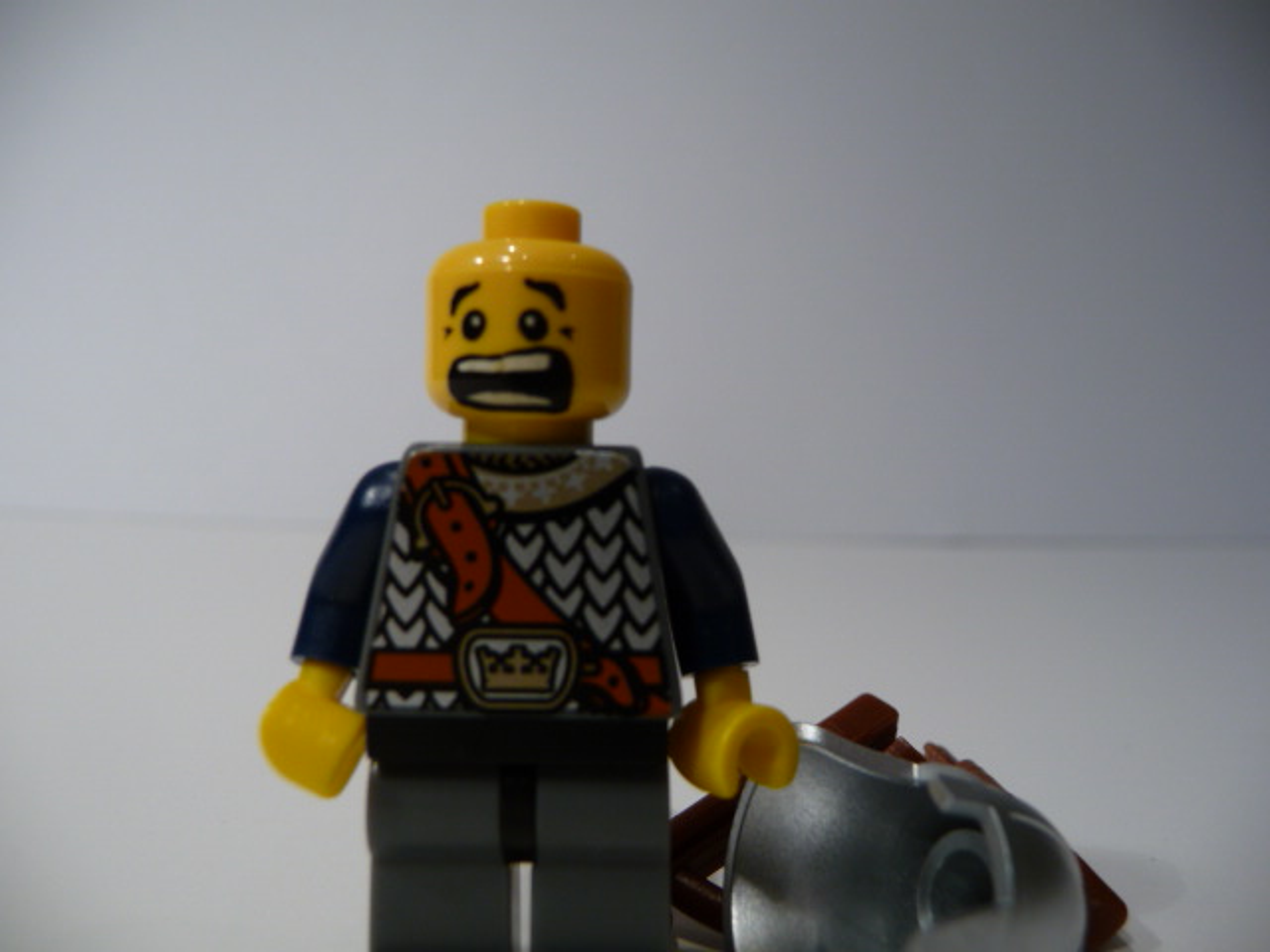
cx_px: 635
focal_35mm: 28
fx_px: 1027
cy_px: 476
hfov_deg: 63.4
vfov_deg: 49.7
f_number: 3.3
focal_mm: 4.7
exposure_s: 1/30
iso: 100
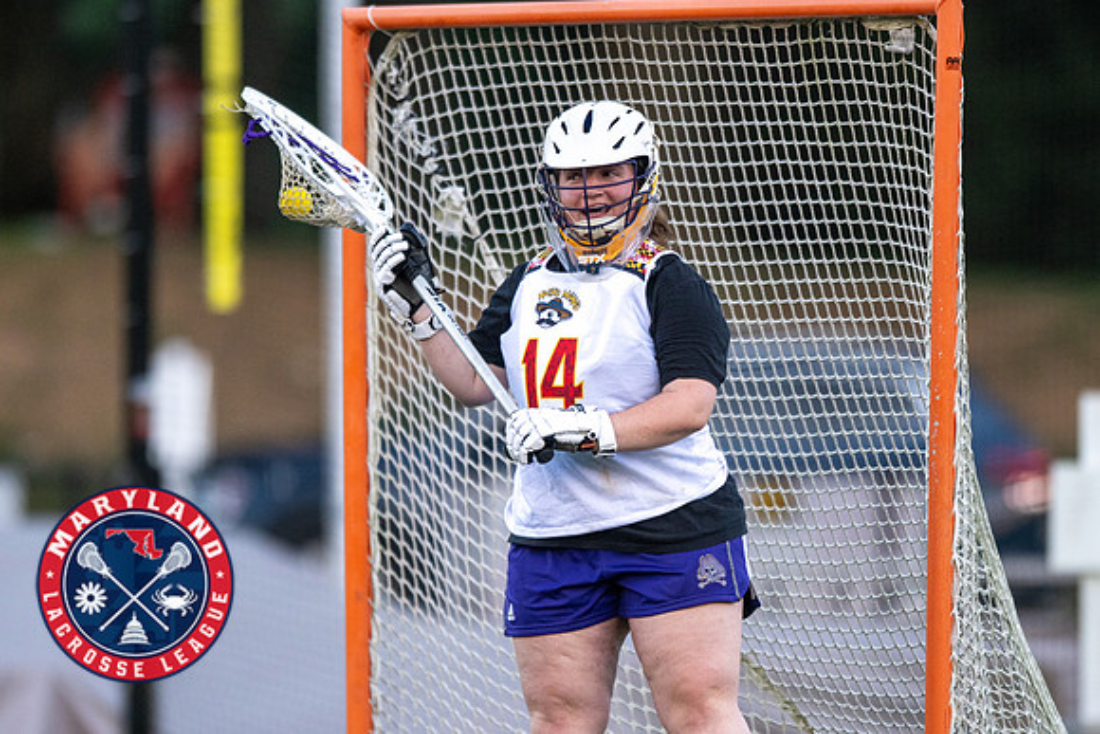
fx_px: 20649
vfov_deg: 2.0
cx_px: 664
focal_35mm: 676
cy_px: 482
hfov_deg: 3.1
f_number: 2.8
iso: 1100
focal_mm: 400
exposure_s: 1/1250
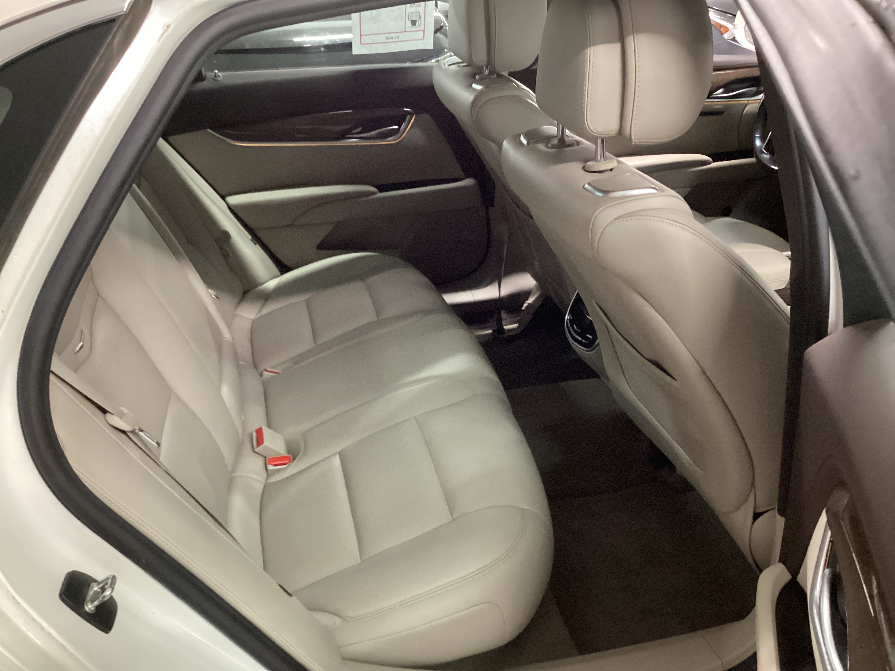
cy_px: 336
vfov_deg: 45.4
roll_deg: +1.7
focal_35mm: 31
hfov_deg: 58.4
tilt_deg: -30.3
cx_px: 448
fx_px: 802
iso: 500
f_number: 2.4
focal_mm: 3.3
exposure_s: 1/25
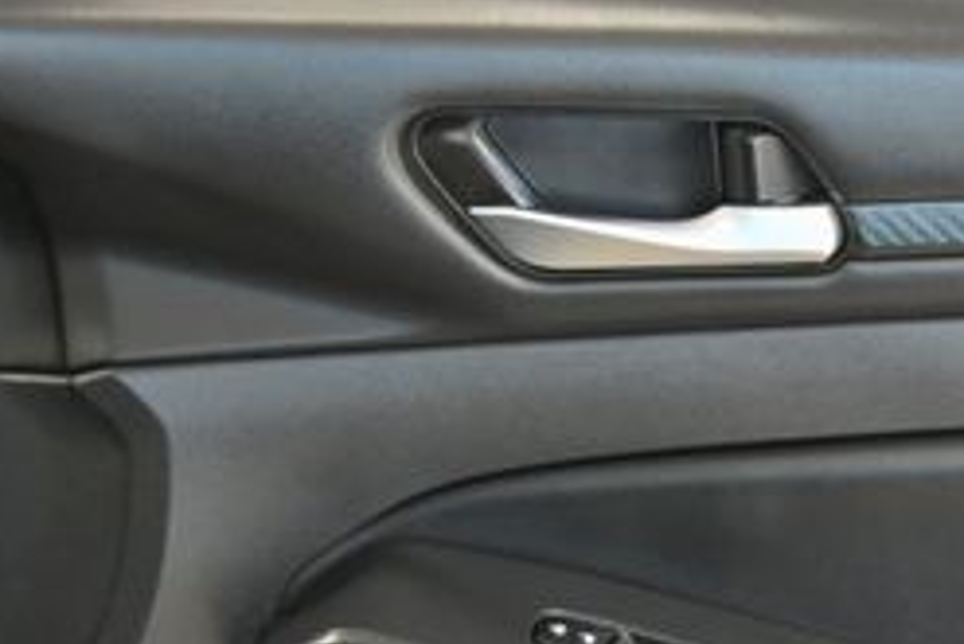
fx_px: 4448
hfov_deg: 12.2
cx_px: 1034
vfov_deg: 8.2
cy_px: 673
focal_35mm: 166
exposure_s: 1/200
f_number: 4.5
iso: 2500
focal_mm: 64
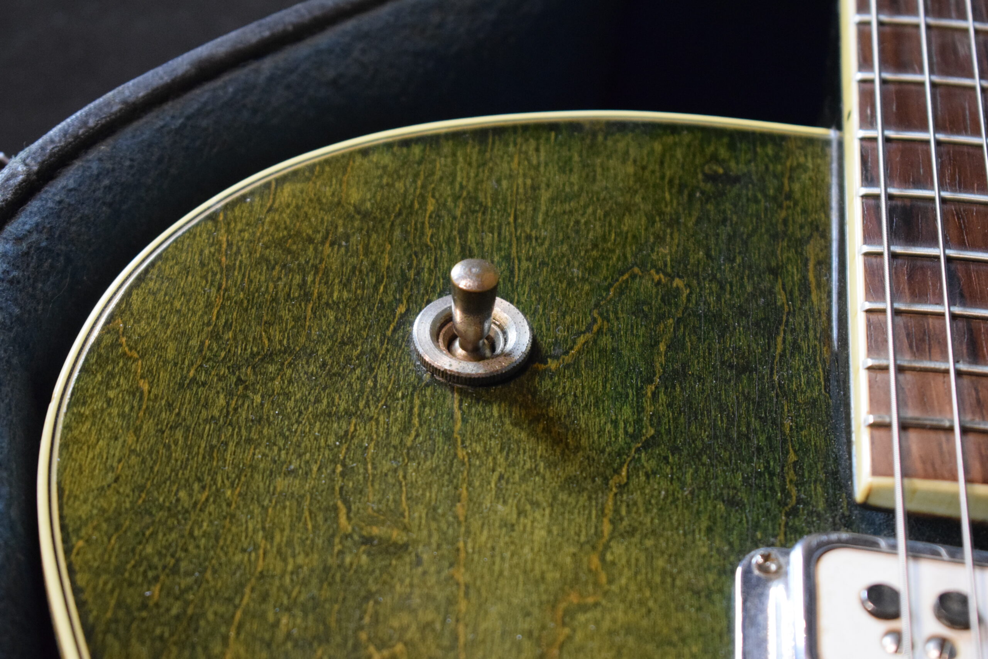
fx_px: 2264
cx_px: 494
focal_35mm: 82
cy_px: 330
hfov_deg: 24.6
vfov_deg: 16.6
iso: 3200
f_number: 5.6
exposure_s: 1/20
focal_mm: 55
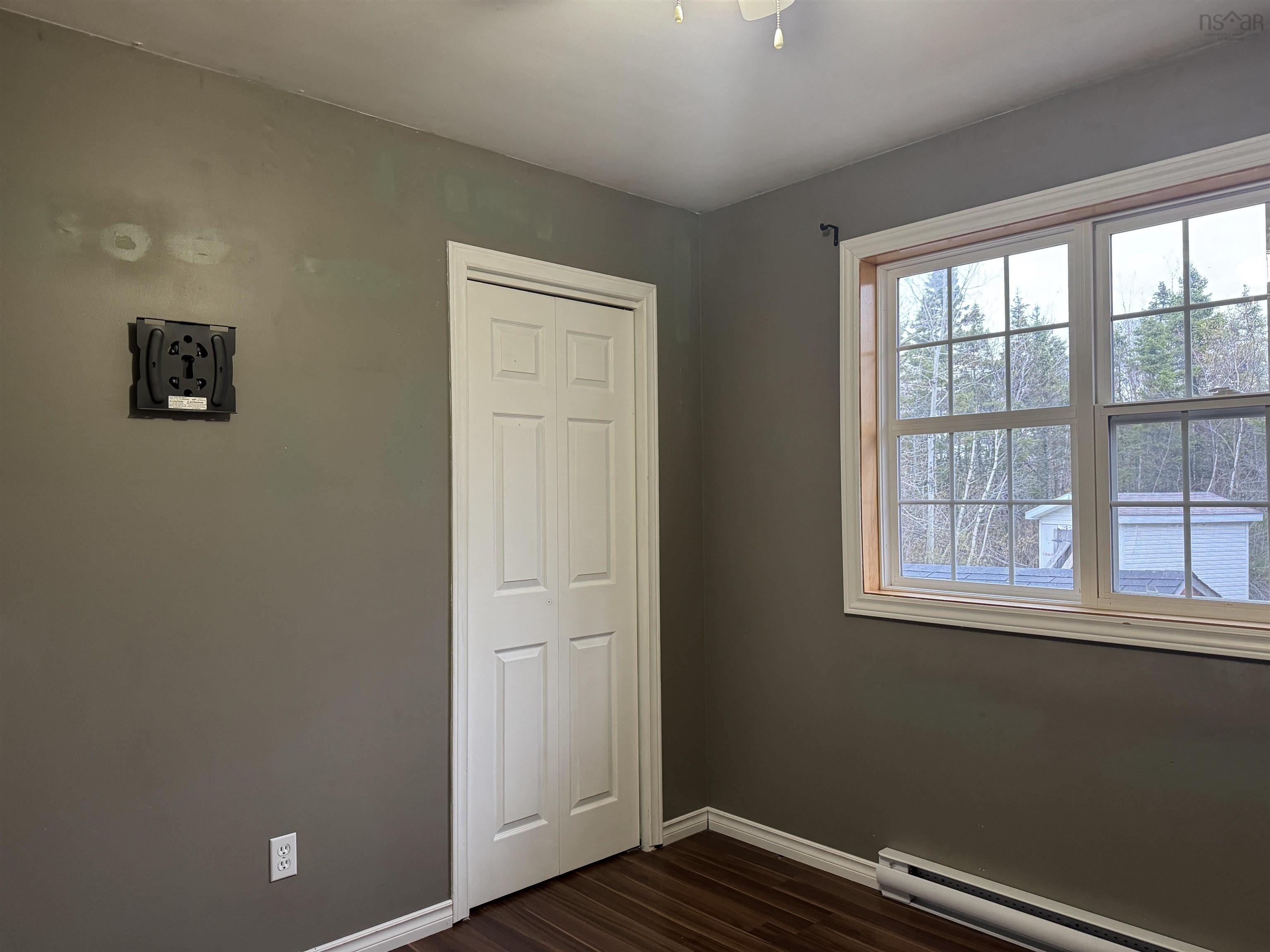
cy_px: 476
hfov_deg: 71.6
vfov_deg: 56.8
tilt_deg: +0.1
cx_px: 635
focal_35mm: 24
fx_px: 881
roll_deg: +0.4
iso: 400
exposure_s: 1/60
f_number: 1.78
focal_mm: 6.76
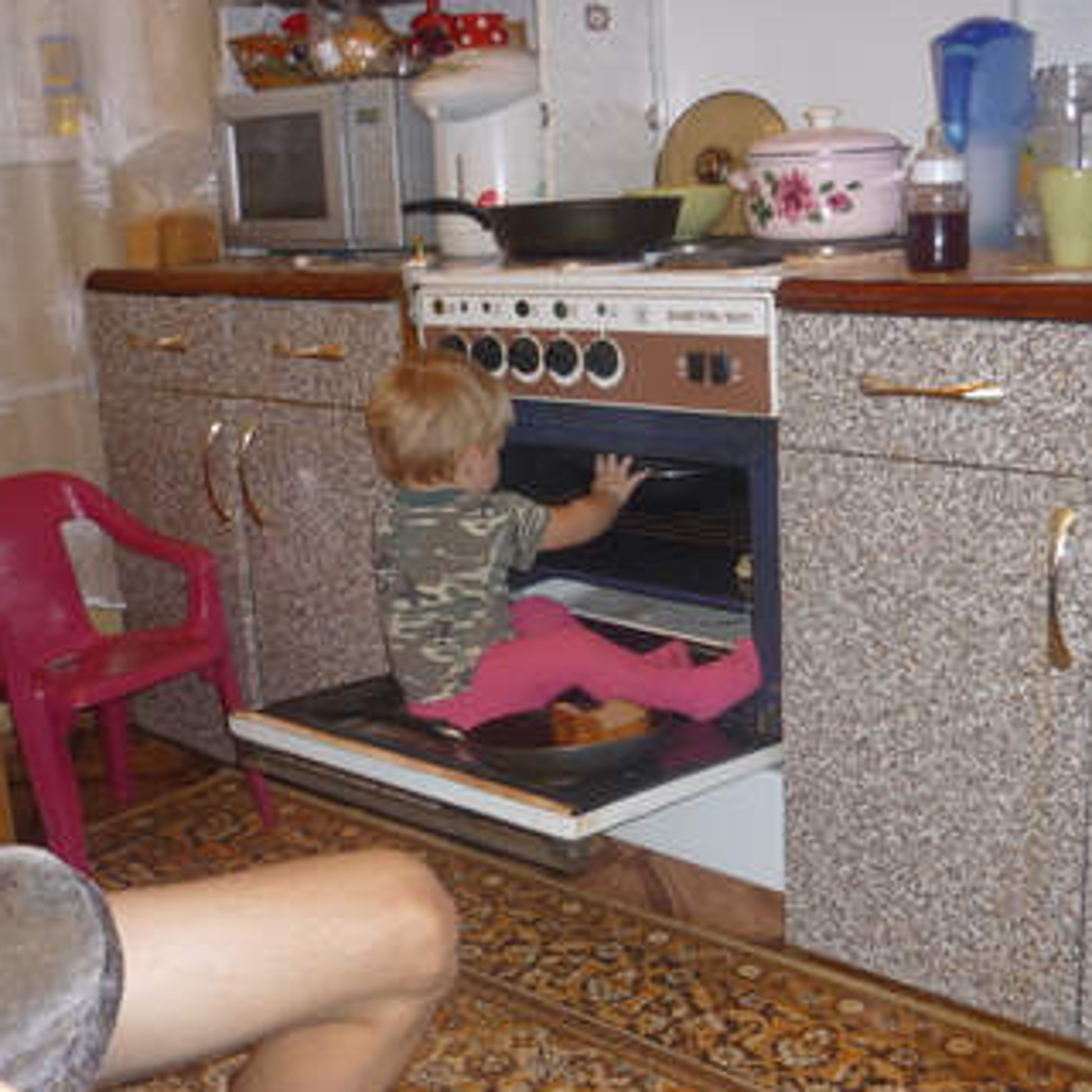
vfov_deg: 40.9
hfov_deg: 40.9
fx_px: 1463
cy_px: 539
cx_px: 594
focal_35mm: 41
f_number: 2.8
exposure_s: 1/30
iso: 125
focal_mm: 5.5
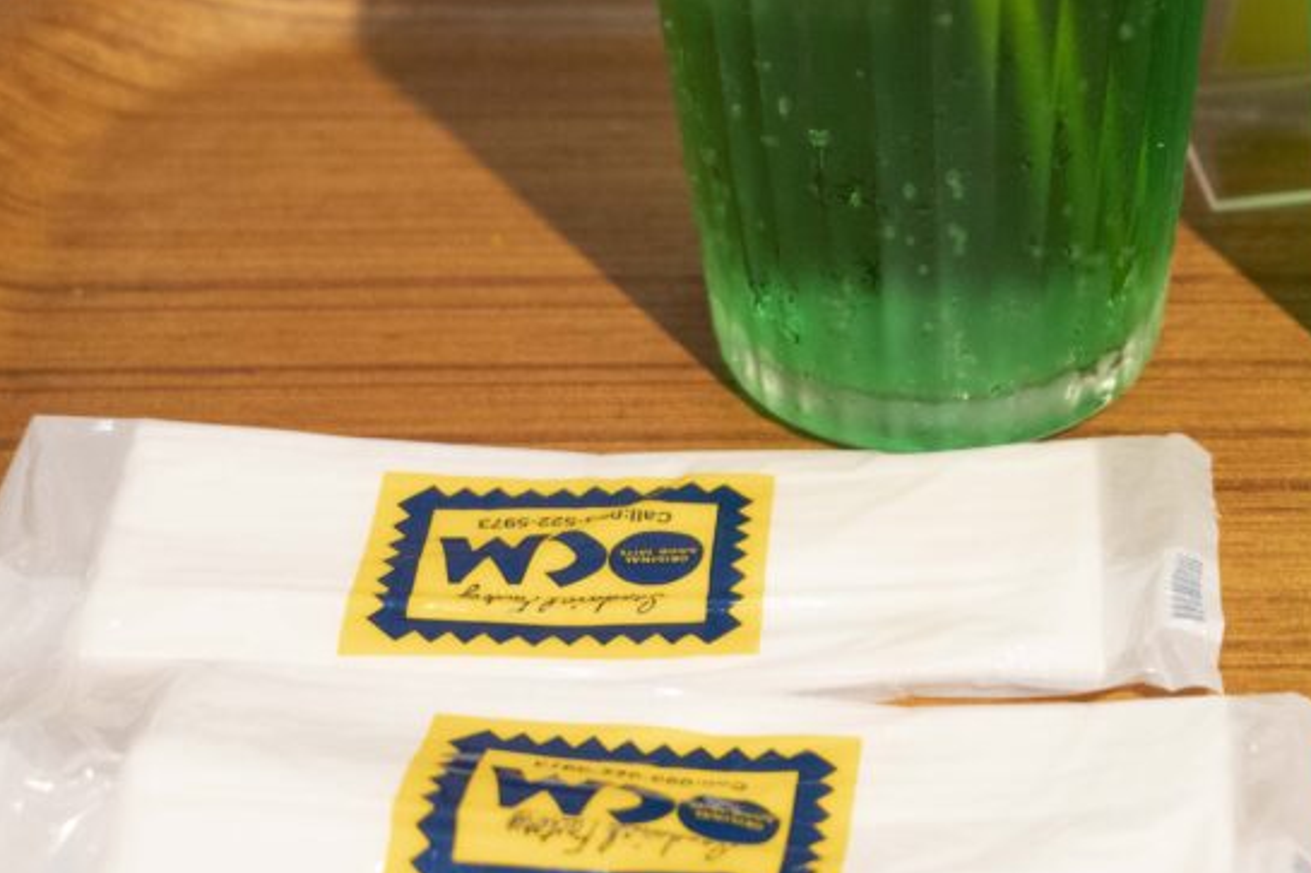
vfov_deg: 14.4
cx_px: 1184
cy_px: 105
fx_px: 3422
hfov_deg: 21.2
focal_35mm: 94
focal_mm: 50
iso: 3200
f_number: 5.6
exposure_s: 1/160
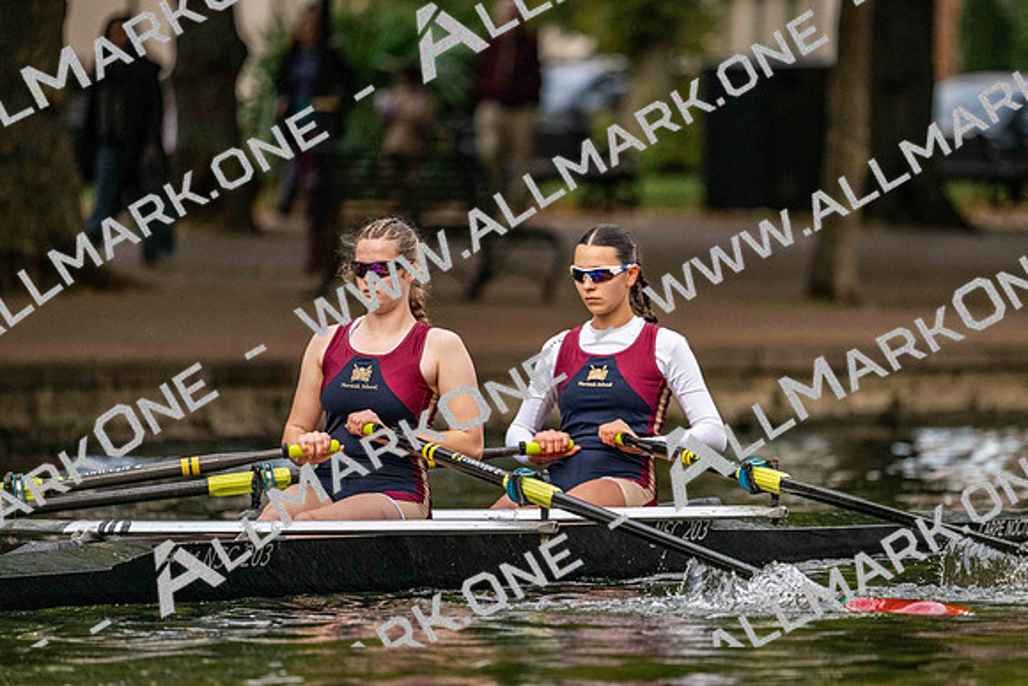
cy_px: 343
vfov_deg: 3.4
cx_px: 514
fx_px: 11424
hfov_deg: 5.2
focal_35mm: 400
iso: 3200
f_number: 4.5
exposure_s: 1/2500
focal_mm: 400
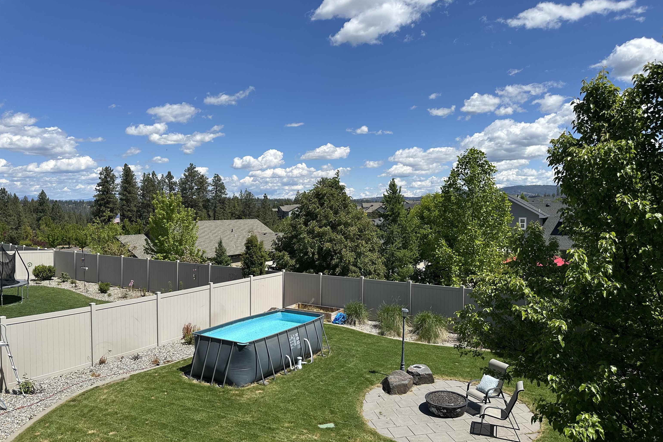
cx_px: 331
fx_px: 460
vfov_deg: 51.3
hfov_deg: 71.5
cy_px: 227
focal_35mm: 25
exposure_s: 1/5848
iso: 80
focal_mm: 6.86
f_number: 1.78
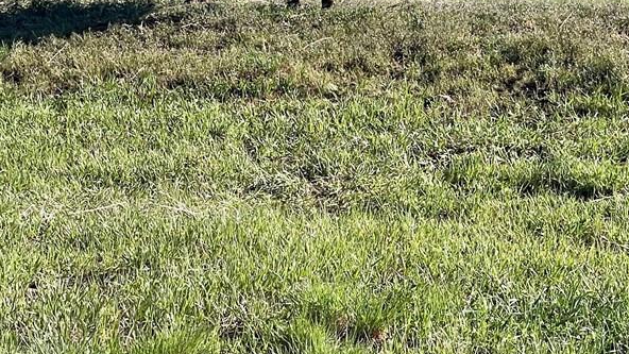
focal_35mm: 153
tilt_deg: -8.1
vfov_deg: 7.9
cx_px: 611
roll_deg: +2.3
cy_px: 165
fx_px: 2552
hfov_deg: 13.9
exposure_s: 1/1497
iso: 25
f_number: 2
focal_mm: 6
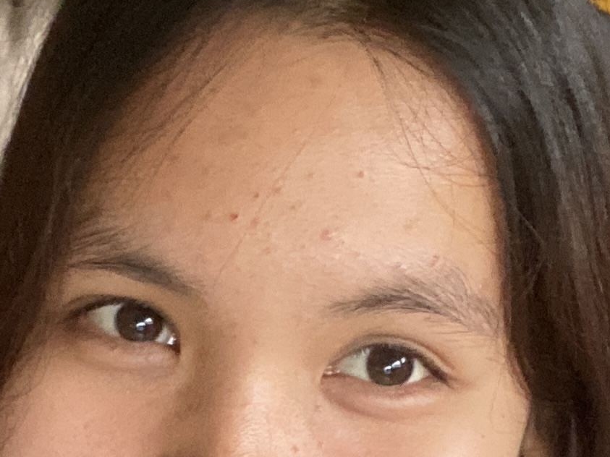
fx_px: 1938
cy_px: 555
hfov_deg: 17.9
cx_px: 232
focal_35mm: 110
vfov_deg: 13.1
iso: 400
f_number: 2.2
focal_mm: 2.71
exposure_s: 1/40
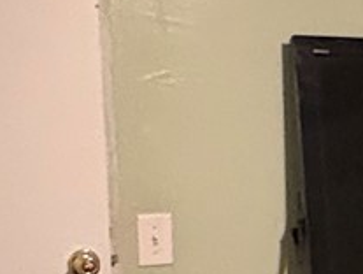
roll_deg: -0.4
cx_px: 628
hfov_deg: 15.8
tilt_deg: -9.1
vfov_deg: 13.6
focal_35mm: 108
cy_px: 242
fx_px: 1135
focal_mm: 2.22
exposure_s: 1/30
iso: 1250
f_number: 2.2
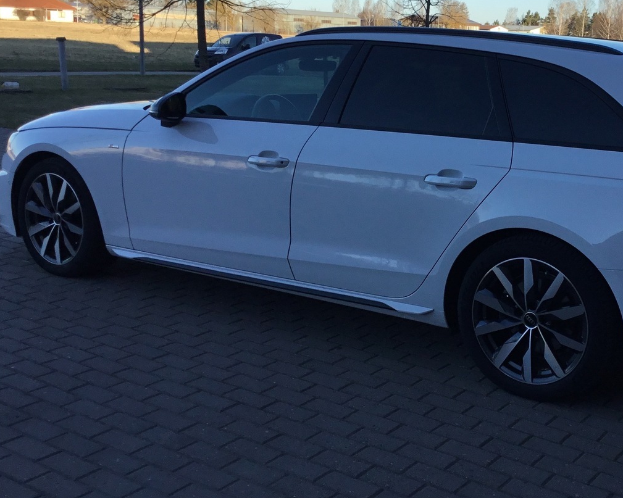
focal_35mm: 48
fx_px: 885
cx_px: 469
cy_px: 204
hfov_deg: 37.8
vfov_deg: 31.4
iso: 25
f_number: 2.4
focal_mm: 3.3
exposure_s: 1/562
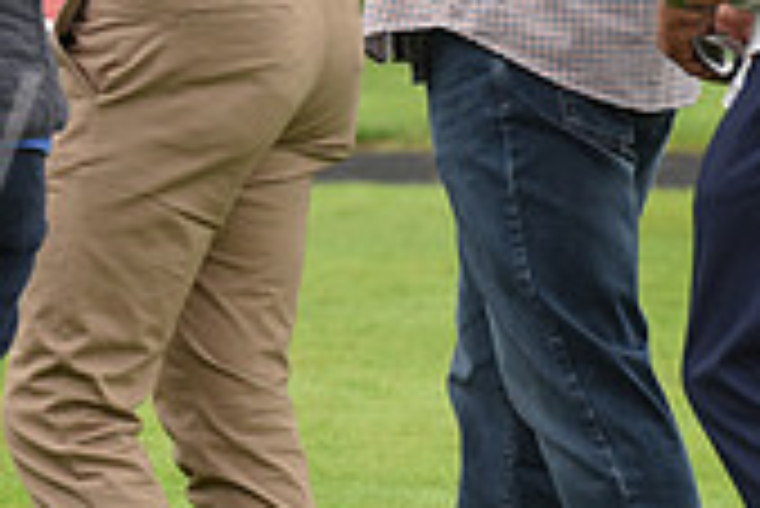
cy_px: -101
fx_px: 11579
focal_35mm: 548
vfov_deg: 2.5
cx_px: -531
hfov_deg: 3.7
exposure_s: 1/1250
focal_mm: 160
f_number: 4.5
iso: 800
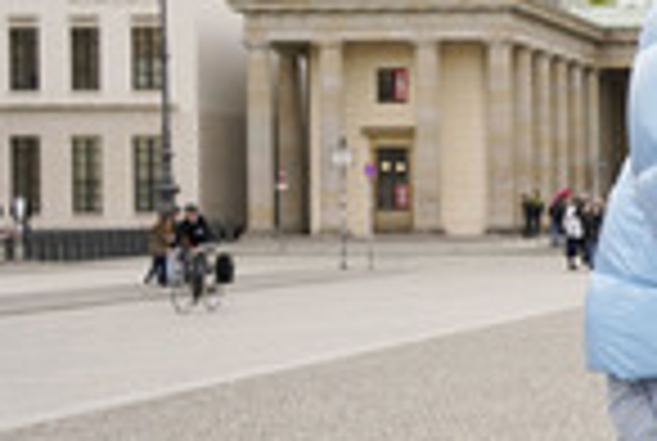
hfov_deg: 16.1
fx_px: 2140
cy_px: 261
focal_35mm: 117
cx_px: 965
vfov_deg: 11.8
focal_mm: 38
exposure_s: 1/250
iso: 500
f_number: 8
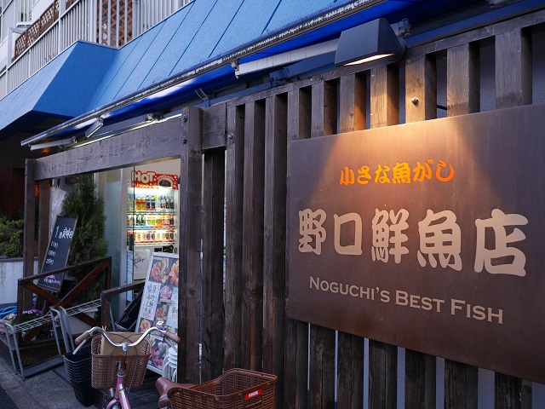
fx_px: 472
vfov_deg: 46.8
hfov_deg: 60.0
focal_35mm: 30
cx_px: 272
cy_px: 204
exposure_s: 1/160
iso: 200
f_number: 2.2
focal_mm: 15
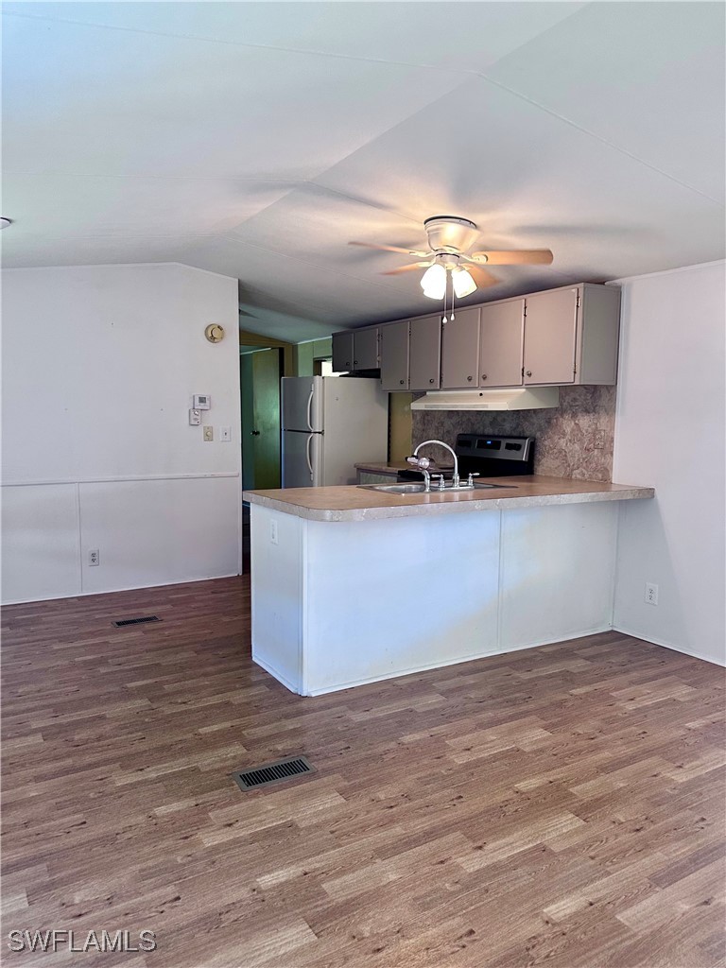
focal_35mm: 24
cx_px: 363
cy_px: 484
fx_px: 671
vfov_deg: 71.6
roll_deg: -0.9
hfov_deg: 56.8
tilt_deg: -6.4
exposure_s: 1/60
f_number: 1.78
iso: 250
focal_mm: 6.86
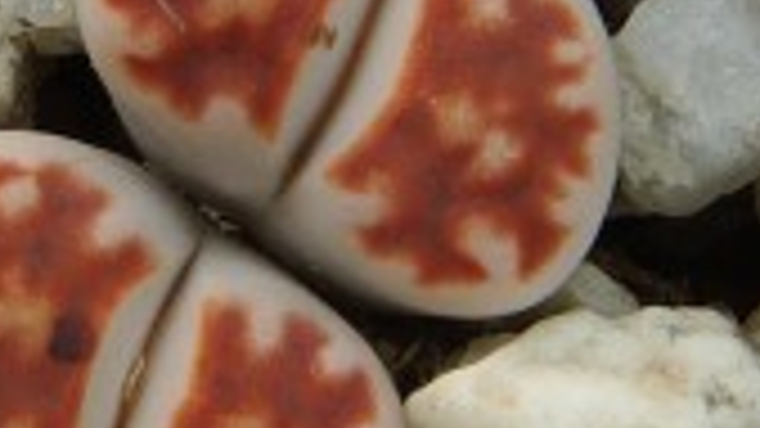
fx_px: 6569
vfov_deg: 3.7
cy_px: 83
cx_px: 301
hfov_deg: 6.6
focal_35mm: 326
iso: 100
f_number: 38
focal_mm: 70
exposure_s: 1.5
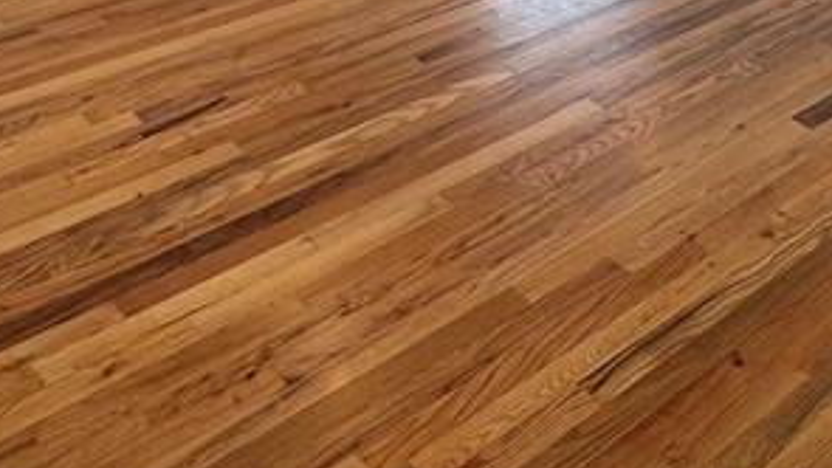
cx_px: 522
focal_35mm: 53
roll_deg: -2.2
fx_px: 1169
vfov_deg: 19.3
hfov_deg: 38.9
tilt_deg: -13.5
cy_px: -262
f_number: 2.2
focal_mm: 2.22
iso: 40
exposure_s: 1/120
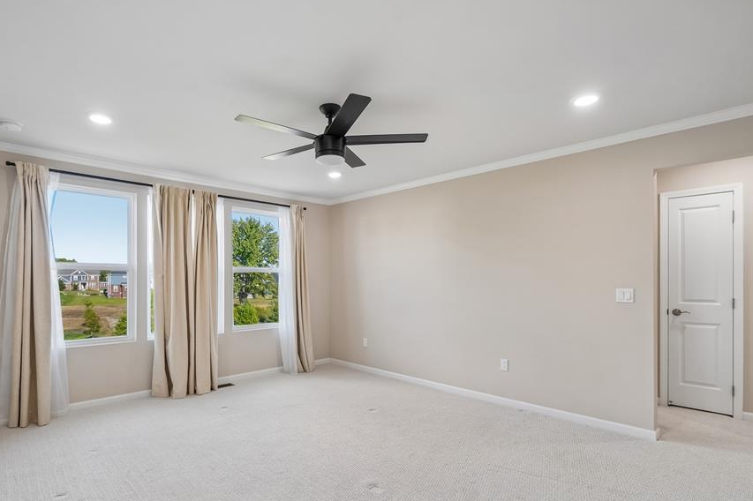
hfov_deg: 89.6
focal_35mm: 18
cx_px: 332
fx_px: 376
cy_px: 285
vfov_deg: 67.0
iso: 200
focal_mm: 10
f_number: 8
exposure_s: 1/30
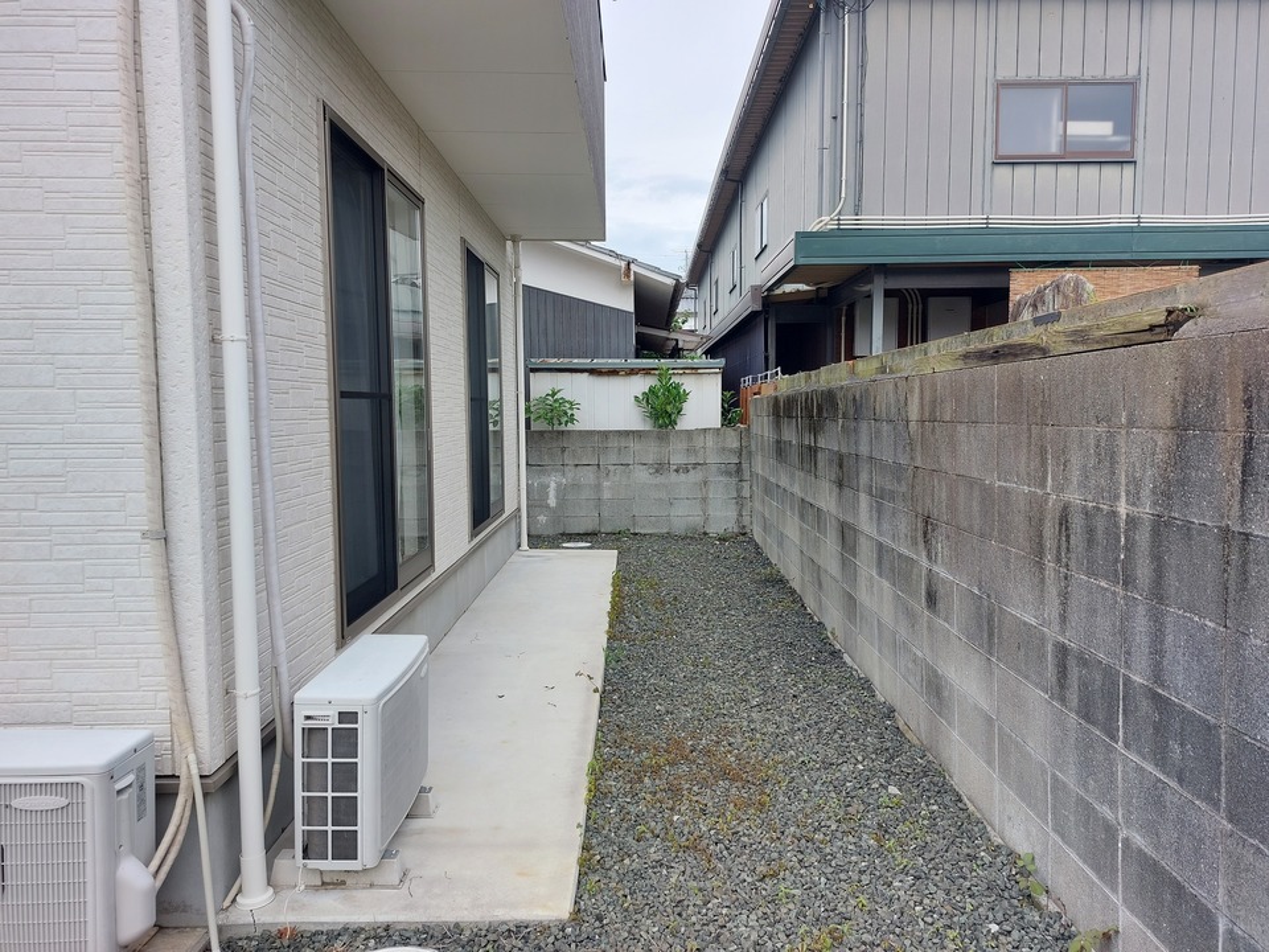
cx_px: 634
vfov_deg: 56.8
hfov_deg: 71.6
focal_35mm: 24
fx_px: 880
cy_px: 476
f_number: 1.8
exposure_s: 1/342
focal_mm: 5.23
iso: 25
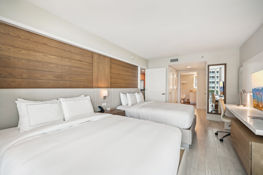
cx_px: 132
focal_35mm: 15
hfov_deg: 100.4
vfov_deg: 77.2
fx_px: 109
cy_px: 88
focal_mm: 15
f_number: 4.5
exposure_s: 1/30
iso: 100
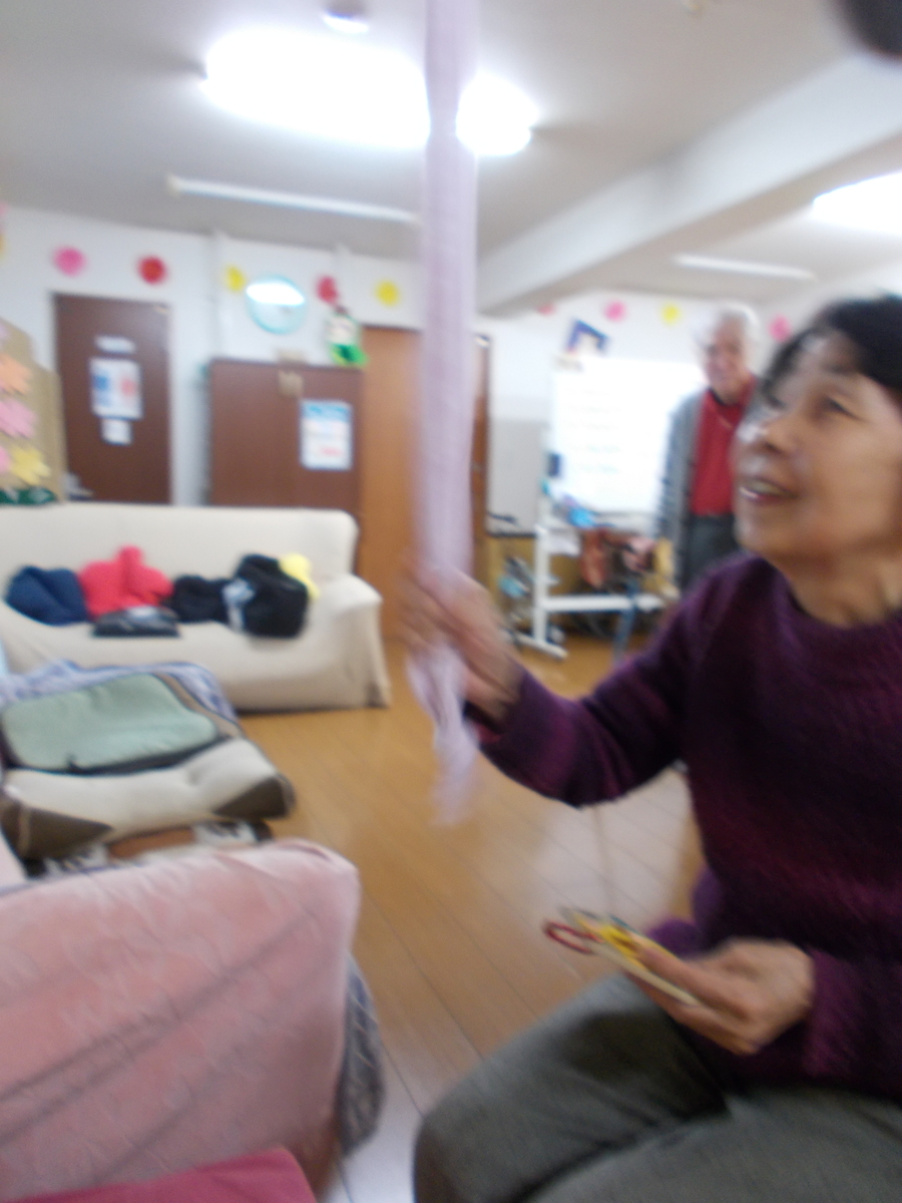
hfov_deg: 53.1
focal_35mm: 26
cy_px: 602
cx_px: 451
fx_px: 903
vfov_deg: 67.3
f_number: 3.2
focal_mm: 4.6
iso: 200
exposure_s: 1/15
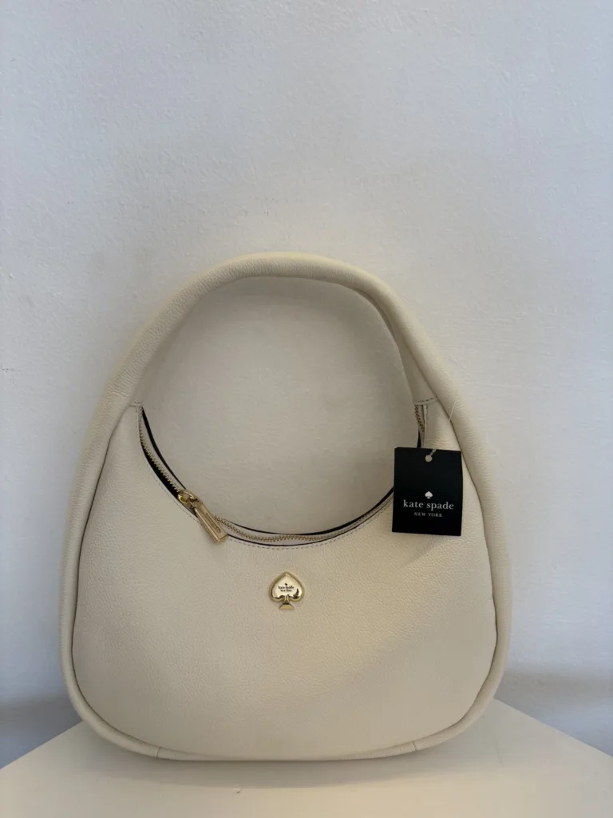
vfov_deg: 67.3
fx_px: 614
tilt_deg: -14.9
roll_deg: +0.5
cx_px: 306
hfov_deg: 53.1
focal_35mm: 26
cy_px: 409
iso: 32
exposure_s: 1/142
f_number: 1.6
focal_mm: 5.96
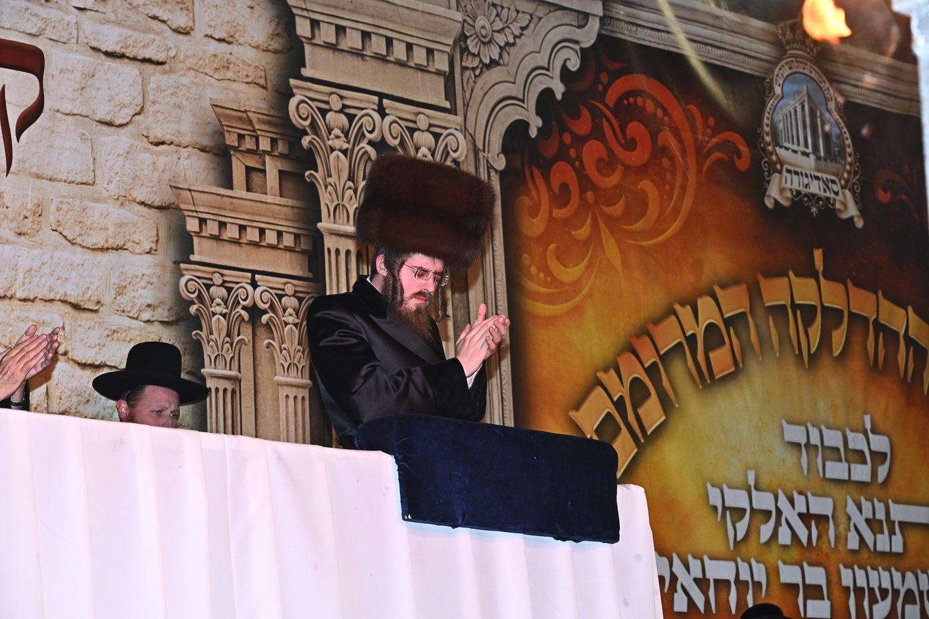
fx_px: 2890
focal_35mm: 112
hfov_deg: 18.3
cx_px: 464
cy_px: 310
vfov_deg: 12.2
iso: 2500
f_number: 9
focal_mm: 112
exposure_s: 1/125
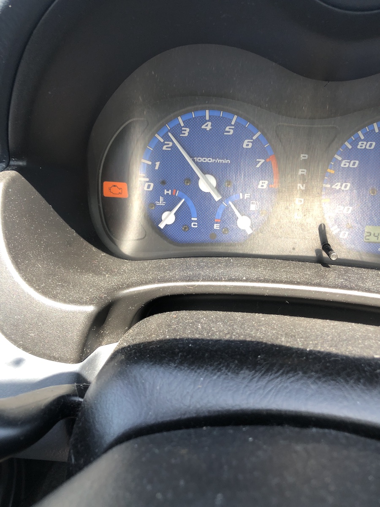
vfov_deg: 63.4
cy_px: 254
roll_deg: +0.2
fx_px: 410
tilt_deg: -33.3
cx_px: 190
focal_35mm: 28
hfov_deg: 49.7
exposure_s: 1/120
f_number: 1.8
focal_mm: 3.99
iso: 32
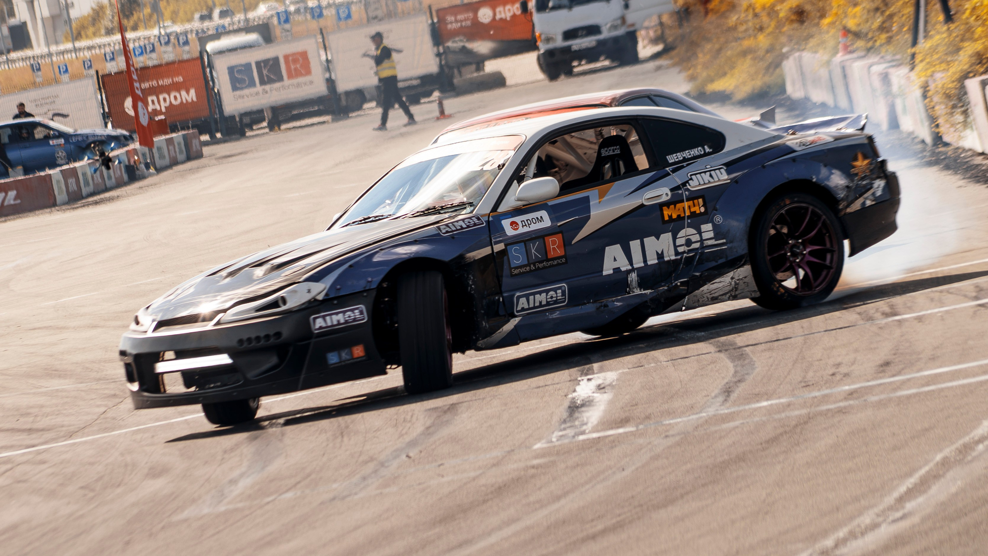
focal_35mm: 333
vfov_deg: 3.6
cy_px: 273
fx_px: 8738
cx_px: 424
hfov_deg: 6.5
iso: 100
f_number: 8
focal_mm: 180
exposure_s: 1/125
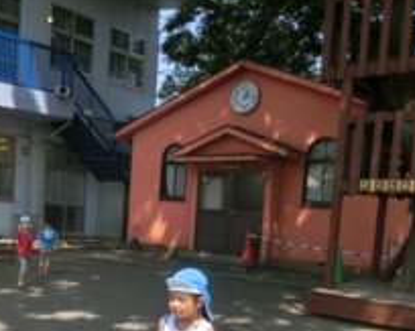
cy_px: 262
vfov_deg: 31.9
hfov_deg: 38.4
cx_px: 67
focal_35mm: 46
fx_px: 565
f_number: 3
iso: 80
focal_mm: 4.24
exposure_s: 1/800
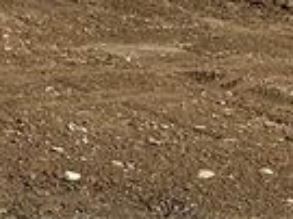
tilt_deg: +4.7
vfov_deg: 4.0
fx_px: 3087
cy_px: -347
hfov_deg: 5.3
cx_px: -432
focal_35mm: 365
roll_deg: -0.1
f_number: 1.78
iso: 64
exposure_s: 1/7092
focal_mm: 6.86
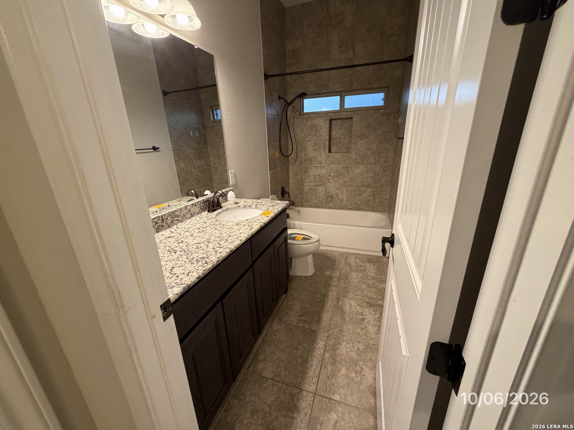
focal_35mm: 14
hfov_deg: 102.1
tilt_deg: -16.7
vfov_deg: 85.7
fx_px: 232
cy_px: 215
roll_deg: +3.3
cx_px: 287
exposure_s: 1/60
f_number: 2.2
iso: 400
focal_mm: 2.22
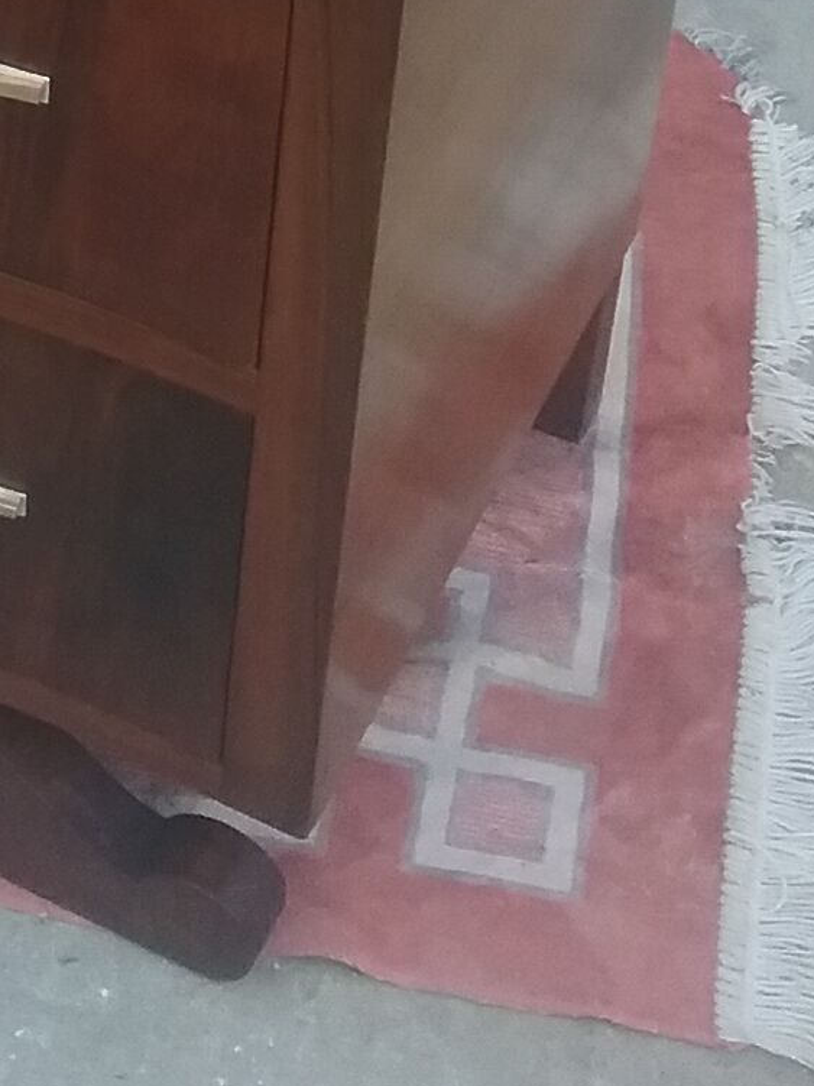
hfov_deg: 13.1
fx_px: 3356
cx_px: -387
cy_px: -456
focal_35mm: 107
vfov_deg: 16.9
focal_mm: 3.3
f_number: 2.2
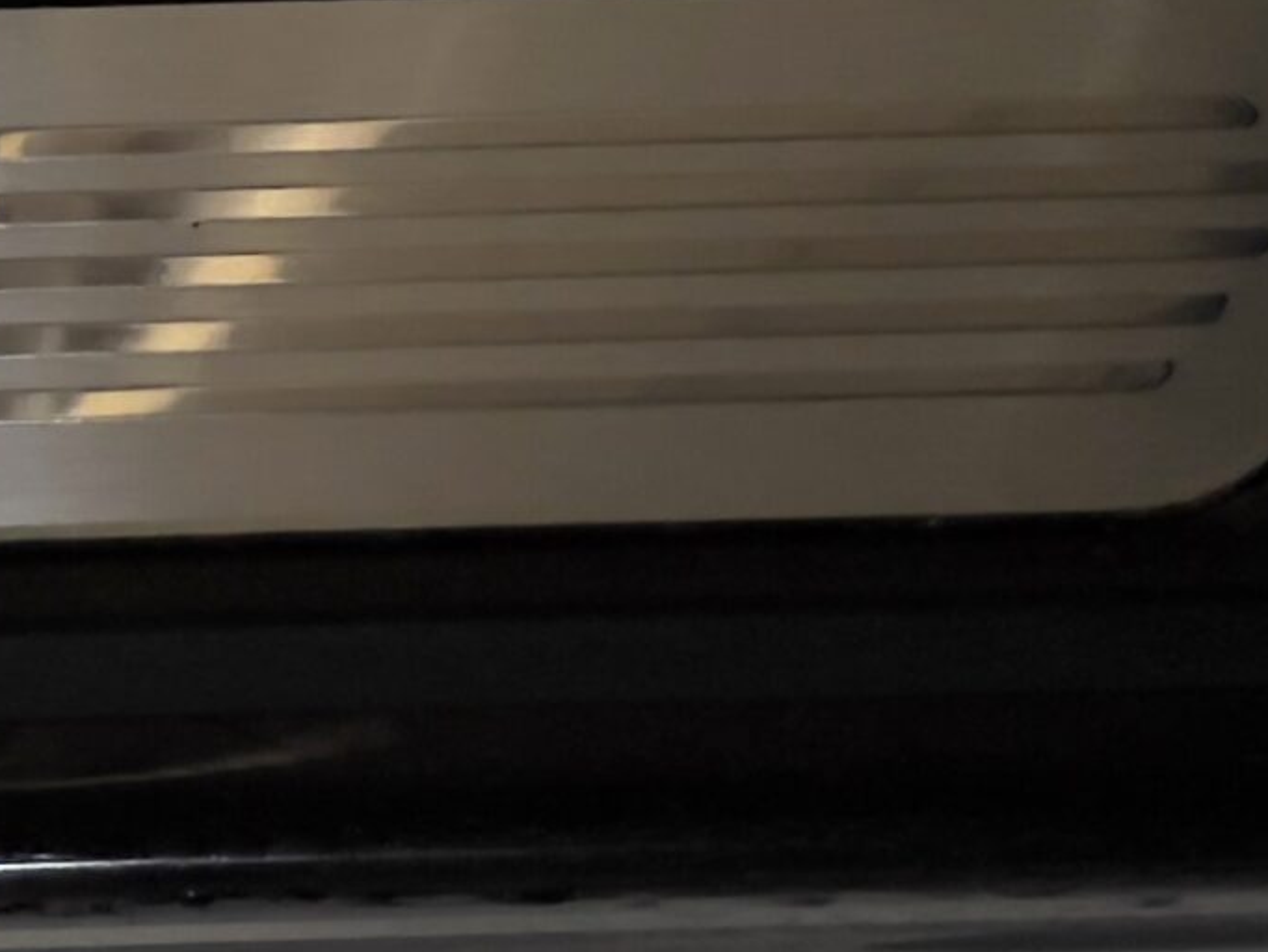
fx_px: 10590
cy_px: 48
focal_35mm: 289
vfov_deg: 5.1
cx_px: -1036
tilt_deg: -79.2
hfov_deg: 6.7
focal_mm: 9
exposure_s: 1/27
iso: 1600
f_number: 2.8
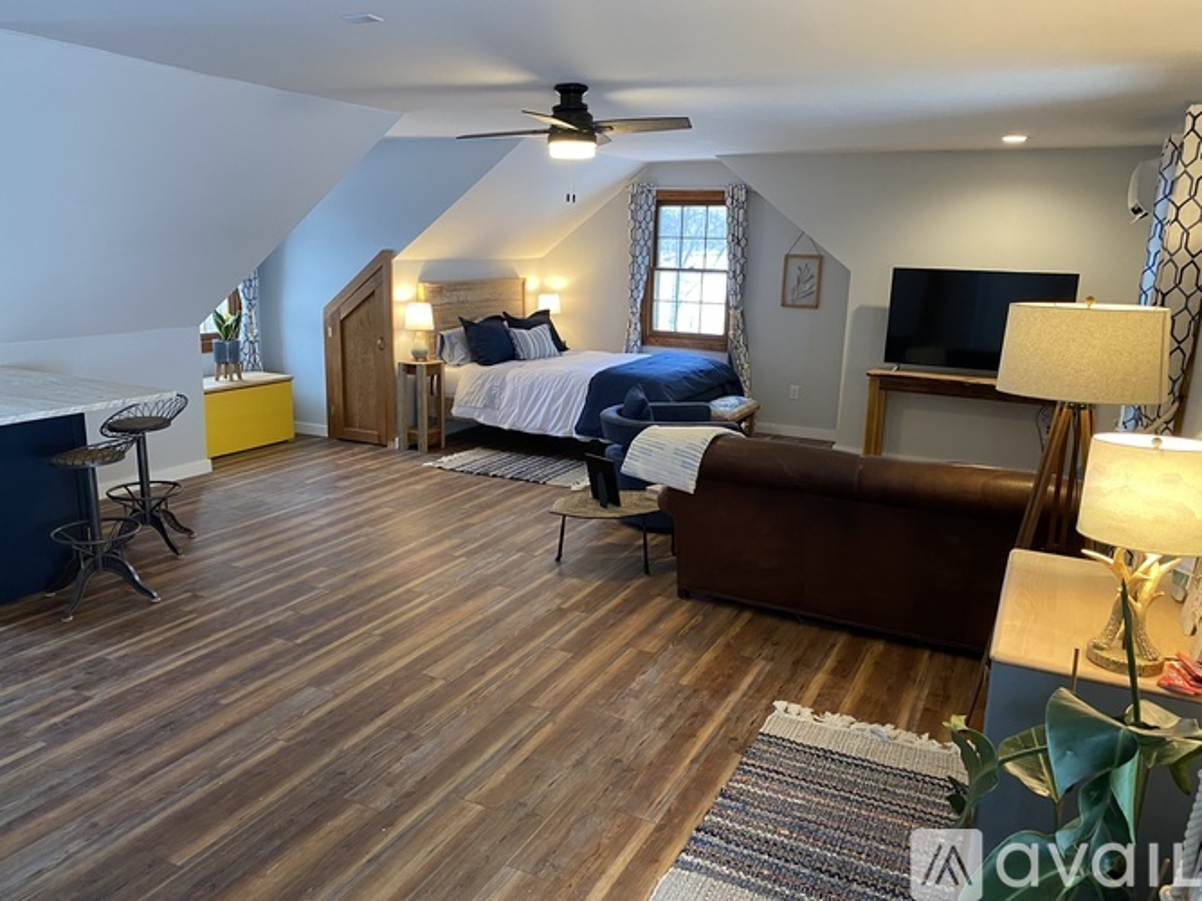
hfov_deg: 67.3
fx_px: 903
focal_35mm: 26
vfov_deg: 53.0
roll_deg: -1.4
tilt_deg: -14.9
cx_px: 601
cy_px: 450
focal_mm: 4.25
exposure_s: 1/60
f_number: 1.8
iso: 200
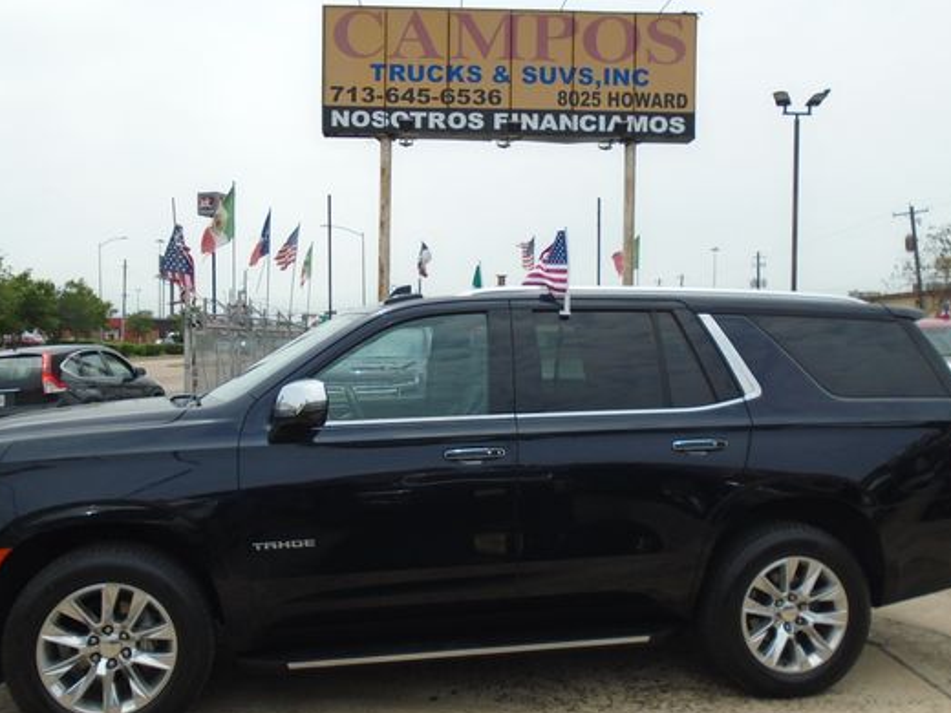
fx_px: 879
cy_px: 373
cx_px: 452
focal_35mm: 32
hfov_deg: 56.8
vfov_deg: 44.1
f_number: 8
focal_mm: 4.6
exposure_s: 1/200
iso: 100
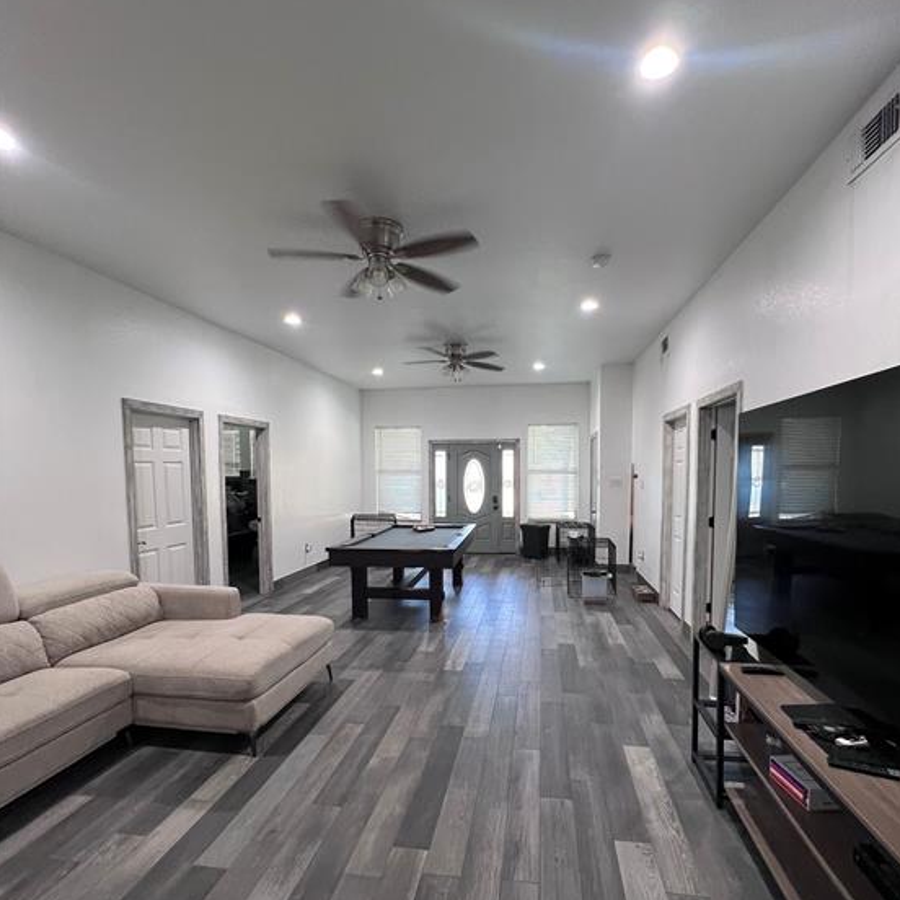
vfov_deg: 87.1
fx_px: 471
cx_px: 463
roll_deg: +0.9
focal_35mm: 16
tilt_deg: -1.2
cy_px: 502
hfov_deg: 87.4
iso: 160
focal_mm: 1.57
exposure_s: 1/60
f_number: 1.8
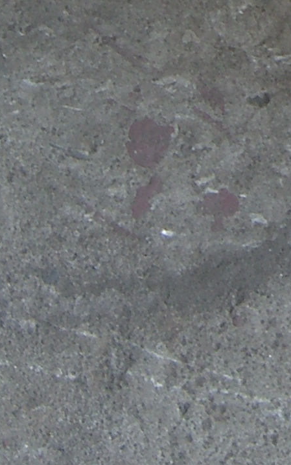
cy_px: -207
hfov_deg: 7.1
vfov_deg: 11.1
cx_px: 401
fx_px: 2321
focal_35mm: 183
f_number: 2.8
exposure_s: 1/60
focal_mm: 7.9
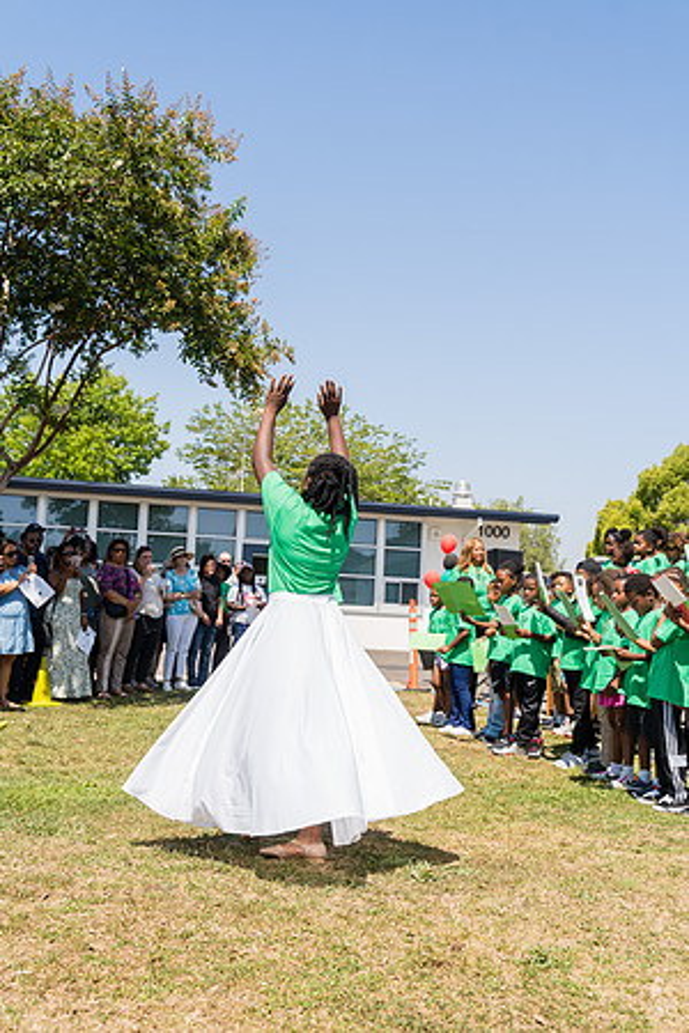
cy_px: 516
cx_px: 344
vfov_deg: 54.4
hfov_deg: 37.9
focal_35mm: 35
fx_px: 1005
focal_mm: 35
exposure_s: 1/800
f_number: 4
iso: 100
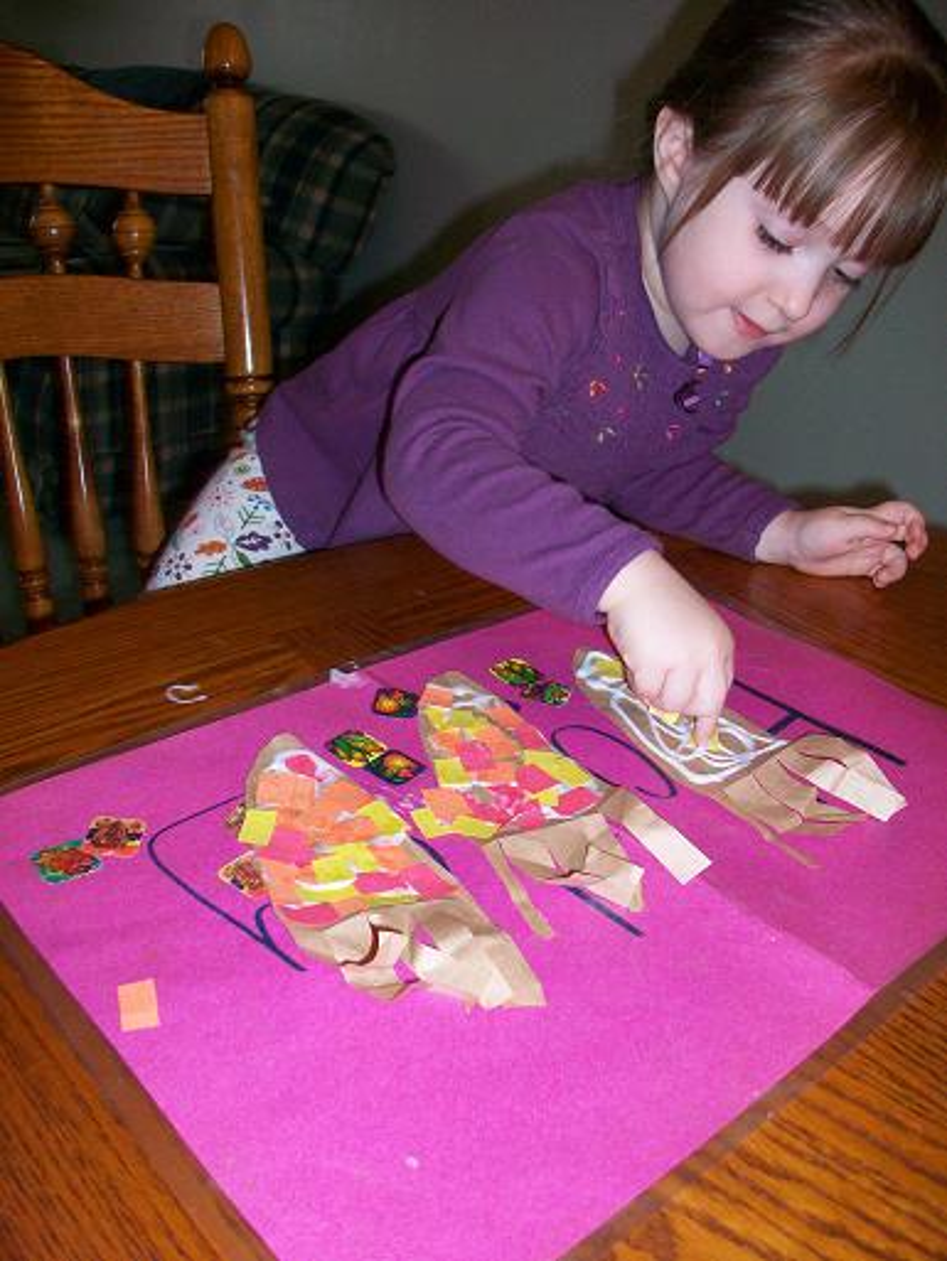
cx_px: 474
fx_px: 1167
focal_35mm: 32
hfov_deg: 44.2
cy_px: 630
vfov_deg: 56.8
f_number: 2.8
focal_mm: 5.7
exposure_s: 1/60
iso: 120
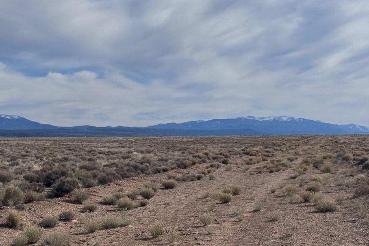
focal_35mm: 88
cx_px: 216
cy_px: 171
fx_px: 902
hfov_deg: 23.1
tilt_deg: -3.0
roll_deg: -0.3
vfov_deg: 15.5
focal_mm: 6.76
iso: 80
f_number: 1.78
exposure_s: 1/12500
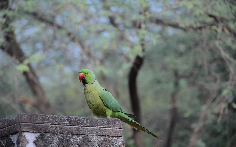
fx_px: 1032
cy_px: 78
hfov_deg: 13.0
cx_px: 118
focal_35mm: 161
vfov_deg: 8.2
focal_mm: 105
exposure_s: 1/500
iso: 400
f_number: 5.6
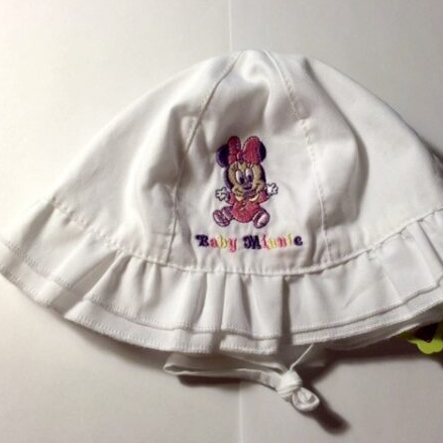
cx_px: 250
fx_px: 507
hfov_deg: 47.1
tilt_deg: -72.0
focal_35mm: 35
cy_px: 218
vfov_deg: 47.2
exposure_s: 1/33
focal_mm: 4.15
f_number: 2.2
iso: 32
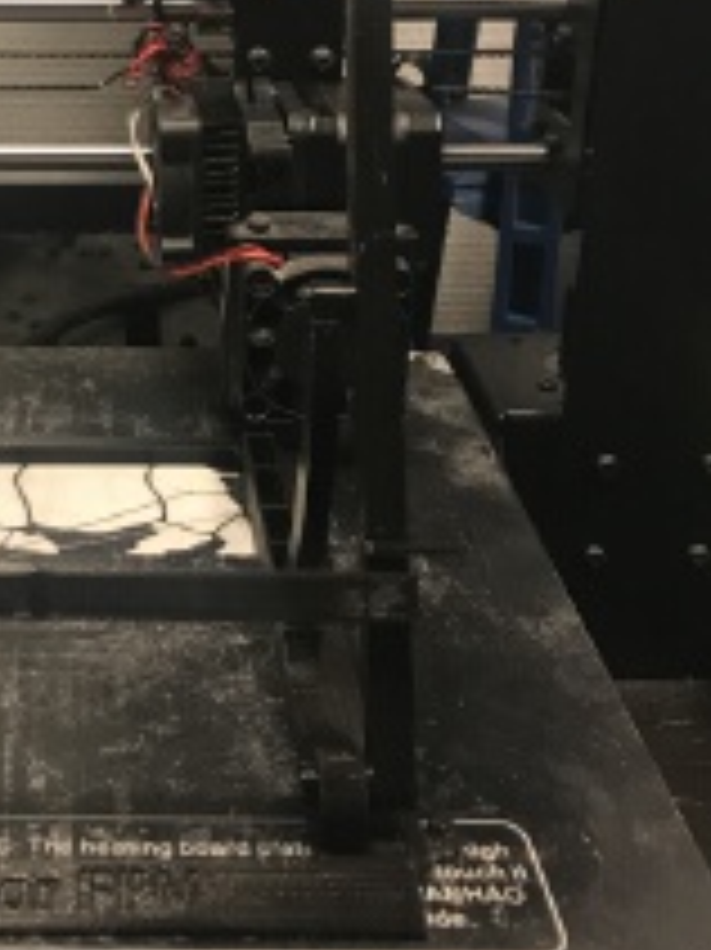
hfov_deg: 26.5
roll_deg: +0.1
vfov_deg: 35.0
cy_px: 185
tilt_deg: -18.2
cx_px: 58
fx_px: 1453
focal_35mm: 53
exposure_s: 1/17
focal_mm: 3.99
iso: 64
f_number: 1.8
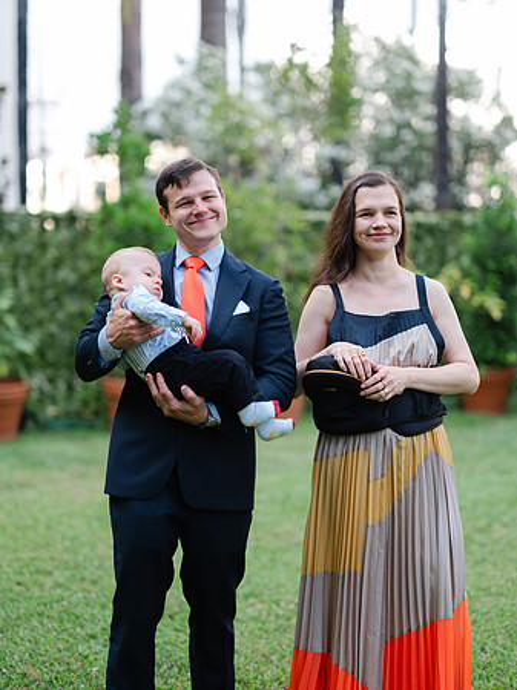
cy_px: 345
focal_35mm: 63
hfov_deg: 23.3
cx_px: 258
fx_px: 1256
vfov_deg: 30.7
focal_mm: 80
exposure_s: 1/160
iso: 80
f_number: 1.7
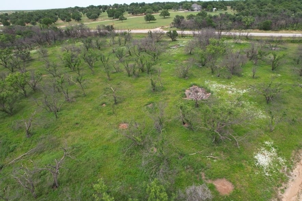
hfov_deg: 78.6
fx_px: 185
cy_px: 100
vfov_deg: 57.2
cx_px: 151
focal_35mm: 22
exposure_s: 1/1000
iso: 100
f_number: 2.8
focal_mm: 8.38
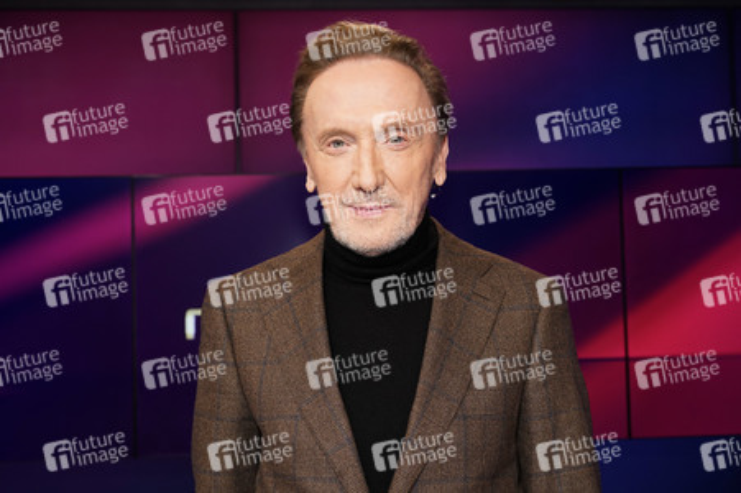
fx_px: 864
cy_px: 246
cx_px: 370
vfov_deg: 31.8
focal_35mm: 42
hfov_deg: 46.4
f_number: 4.5
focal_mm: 42
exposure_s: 1/125
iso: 1600
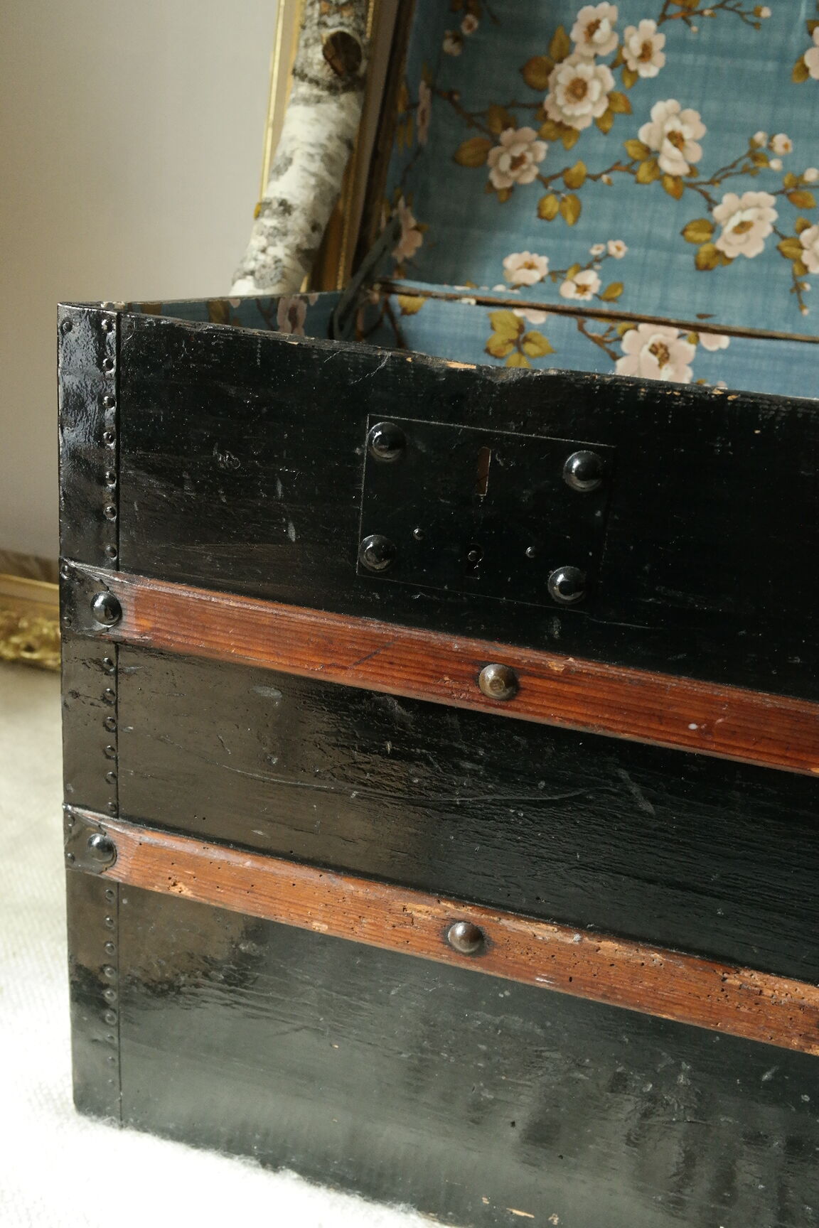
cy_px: 614
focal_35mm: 30
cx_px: 410
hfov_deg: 43.6
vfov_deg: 61.9
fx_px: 1024
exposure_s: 1/30
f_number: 5.6
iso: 1600
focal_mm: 20
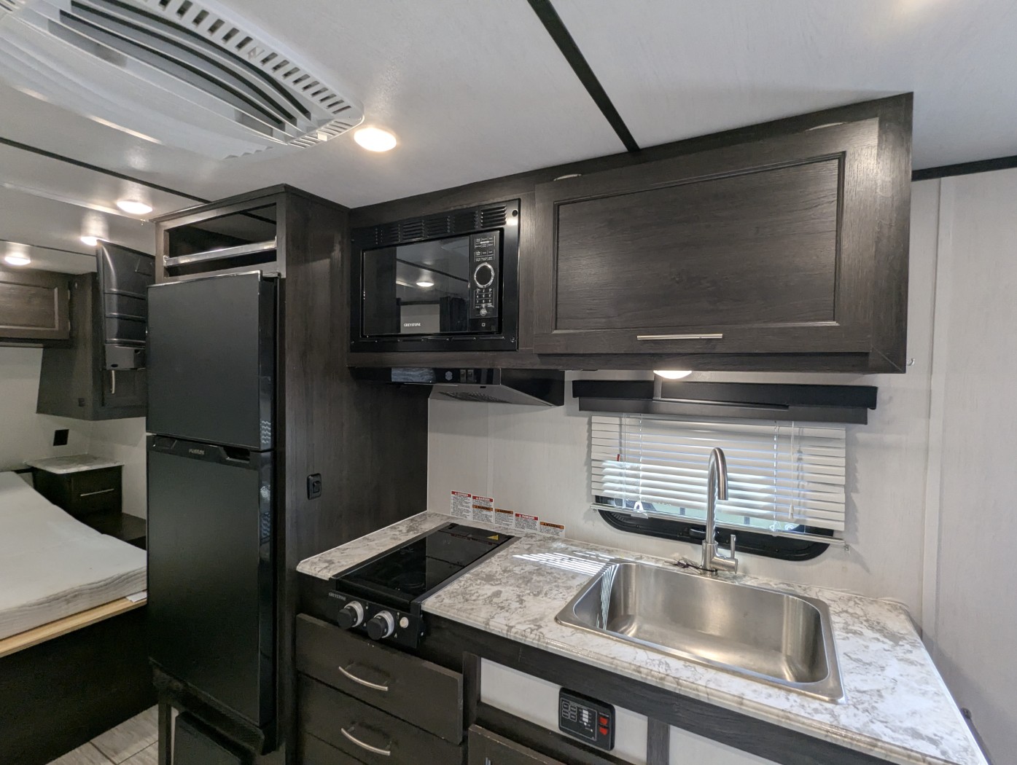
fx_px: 471
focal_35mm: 16
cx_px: 508
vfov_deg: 78.2
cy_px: 382
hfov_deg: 94.4
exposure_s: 1/88.7
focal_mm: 2.35
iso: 162
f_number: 2.2
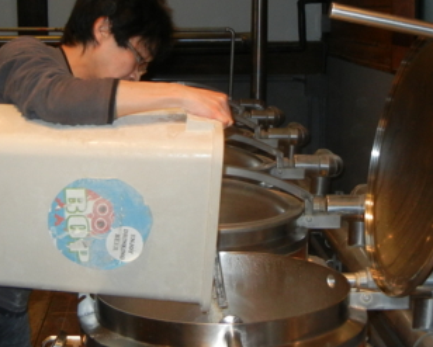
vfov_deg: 20.2
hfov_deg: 25.0
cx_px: 187
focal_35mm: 76
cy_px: 128
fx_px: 975
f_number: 3.5
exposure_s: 1/30
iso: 200
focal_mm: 5.4
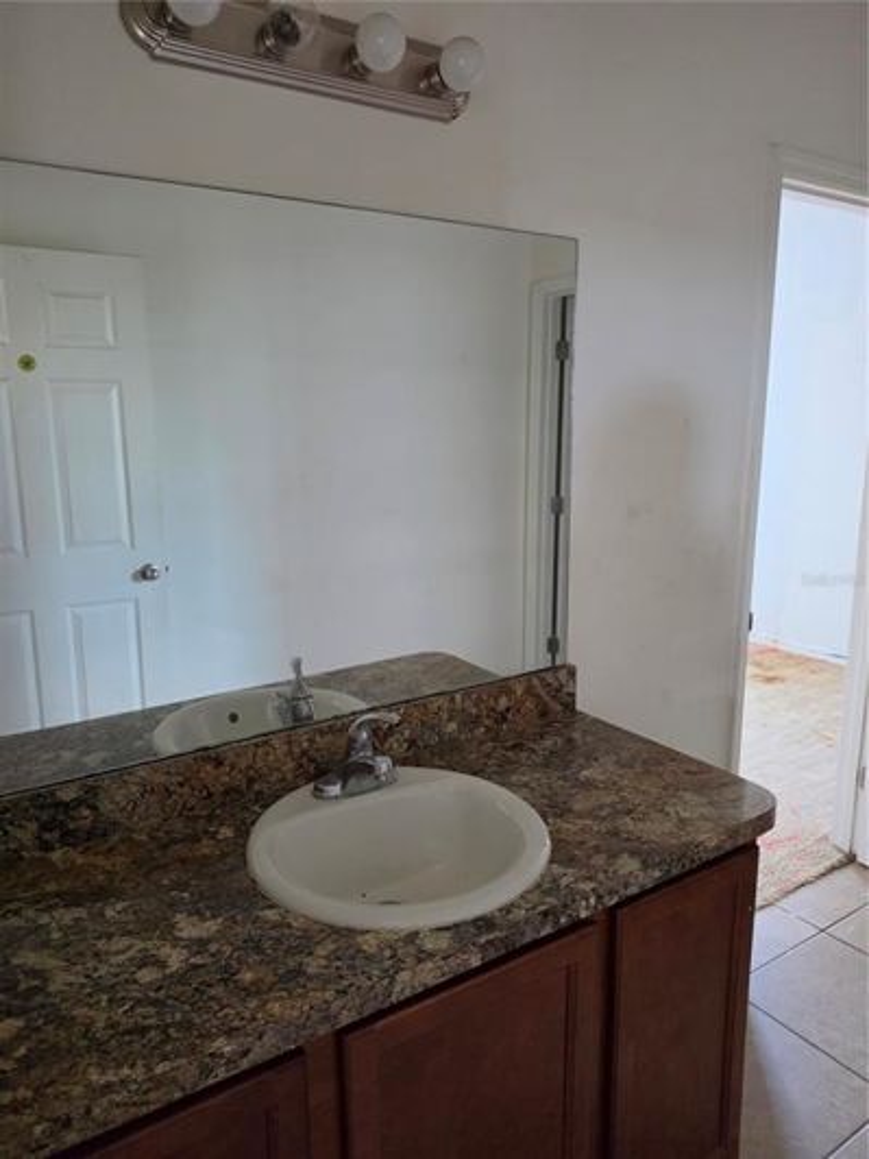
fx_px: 770
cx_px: 434
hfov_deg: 58.9
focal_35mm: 23
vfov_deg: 73.9
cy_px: 580
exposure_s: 1/120
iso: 500
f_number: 1.4
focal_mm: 6.5
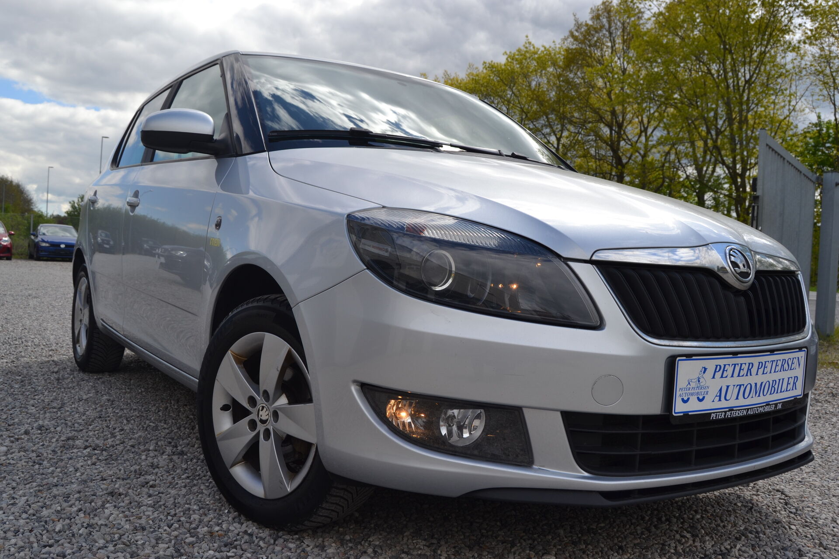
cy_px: 280
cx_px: 420
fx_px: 699
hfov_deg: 61.9
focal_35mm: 30
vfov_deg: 43.6
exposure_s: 1/250
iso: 100
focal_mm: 20
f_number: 8
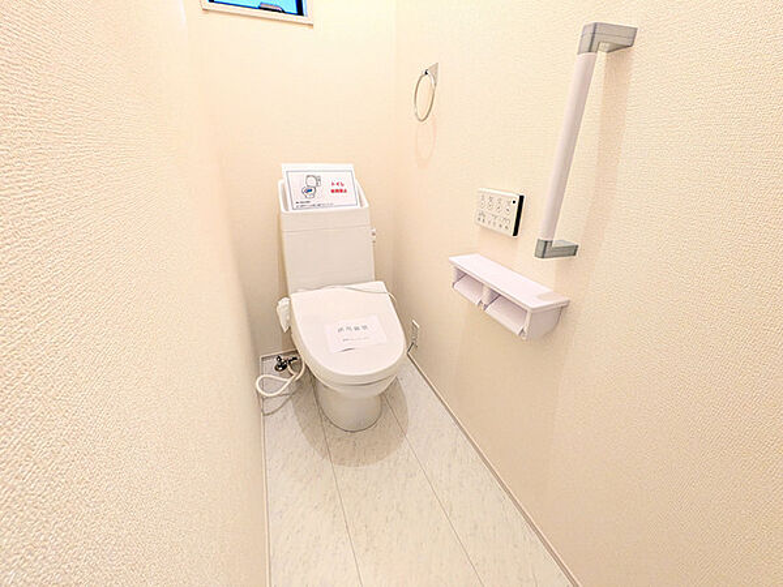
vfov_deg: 85.7
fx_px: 317
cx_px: 392
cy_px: 294
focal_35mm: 14
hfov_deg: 102.1
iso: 336
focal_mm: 1.83
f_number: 2.2
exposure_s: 1/120
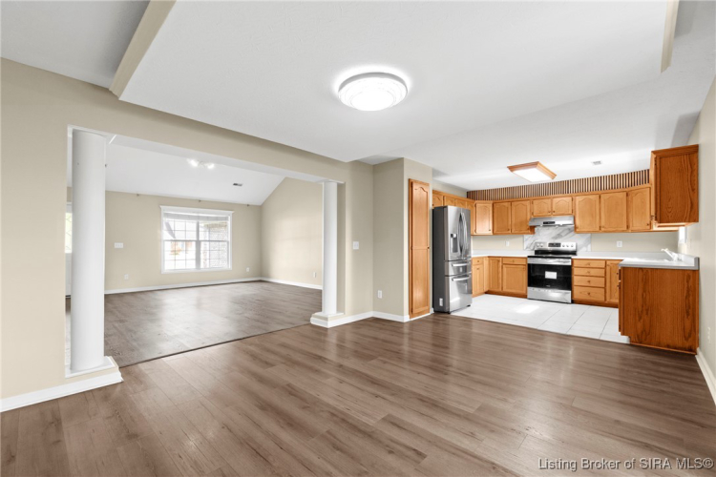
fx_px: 298
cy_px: 238
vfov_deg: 77.3
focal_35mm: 15
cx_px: 358
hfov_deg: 100.4
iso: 400
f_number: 8
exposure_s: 1/8
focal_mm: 10
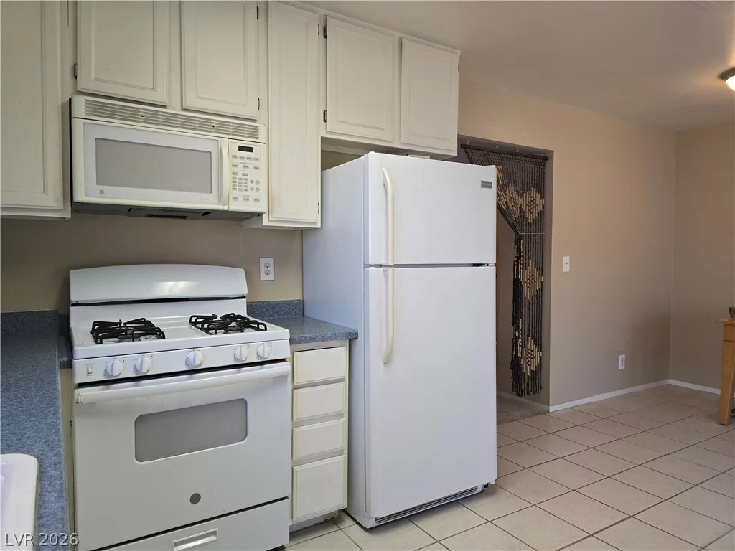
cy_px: 276
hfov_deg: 73.9
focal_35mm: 23
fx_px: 488
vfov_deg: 58.9
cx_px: 368
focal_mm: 6.3
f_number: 1.7
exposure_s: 1/120
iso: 160
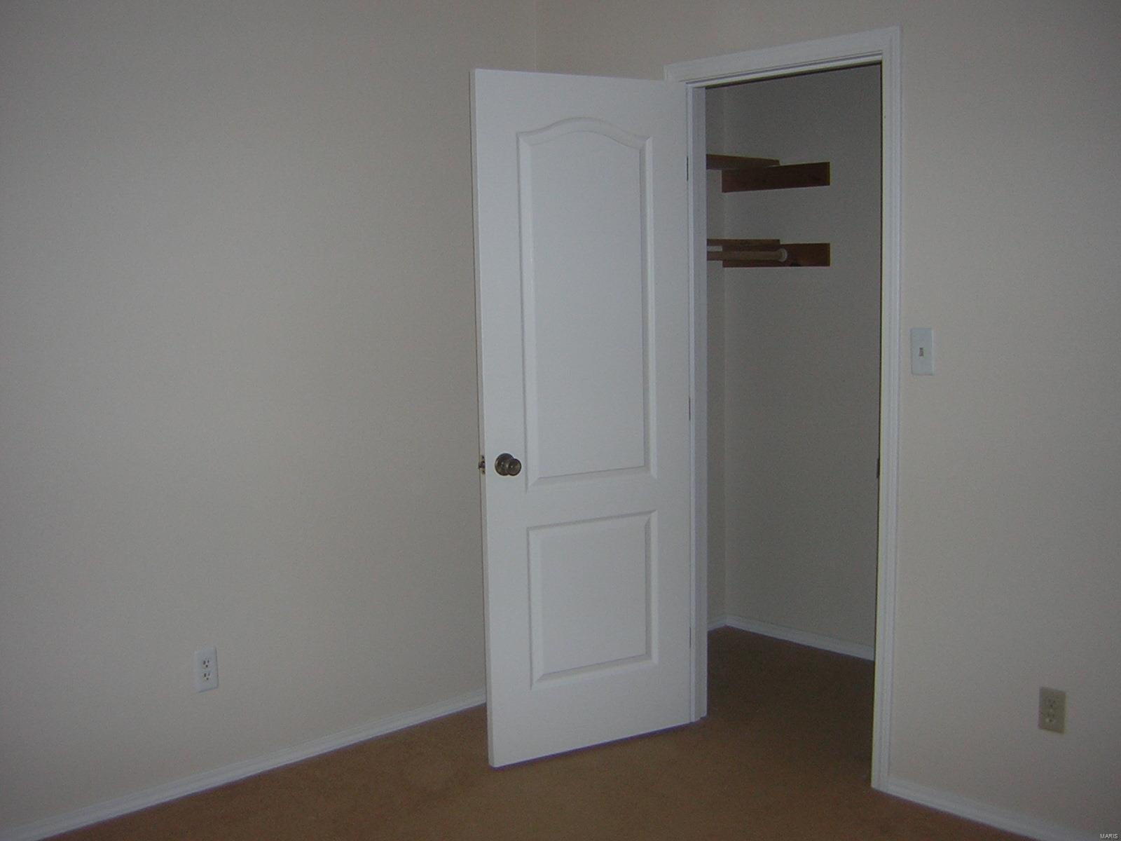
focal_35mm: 36
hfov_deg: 51.4
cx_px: 560
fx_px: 1166
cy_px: 420
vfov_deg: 39.7
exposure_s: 1/60.1
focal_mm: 4.7
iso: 50
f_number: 2.6
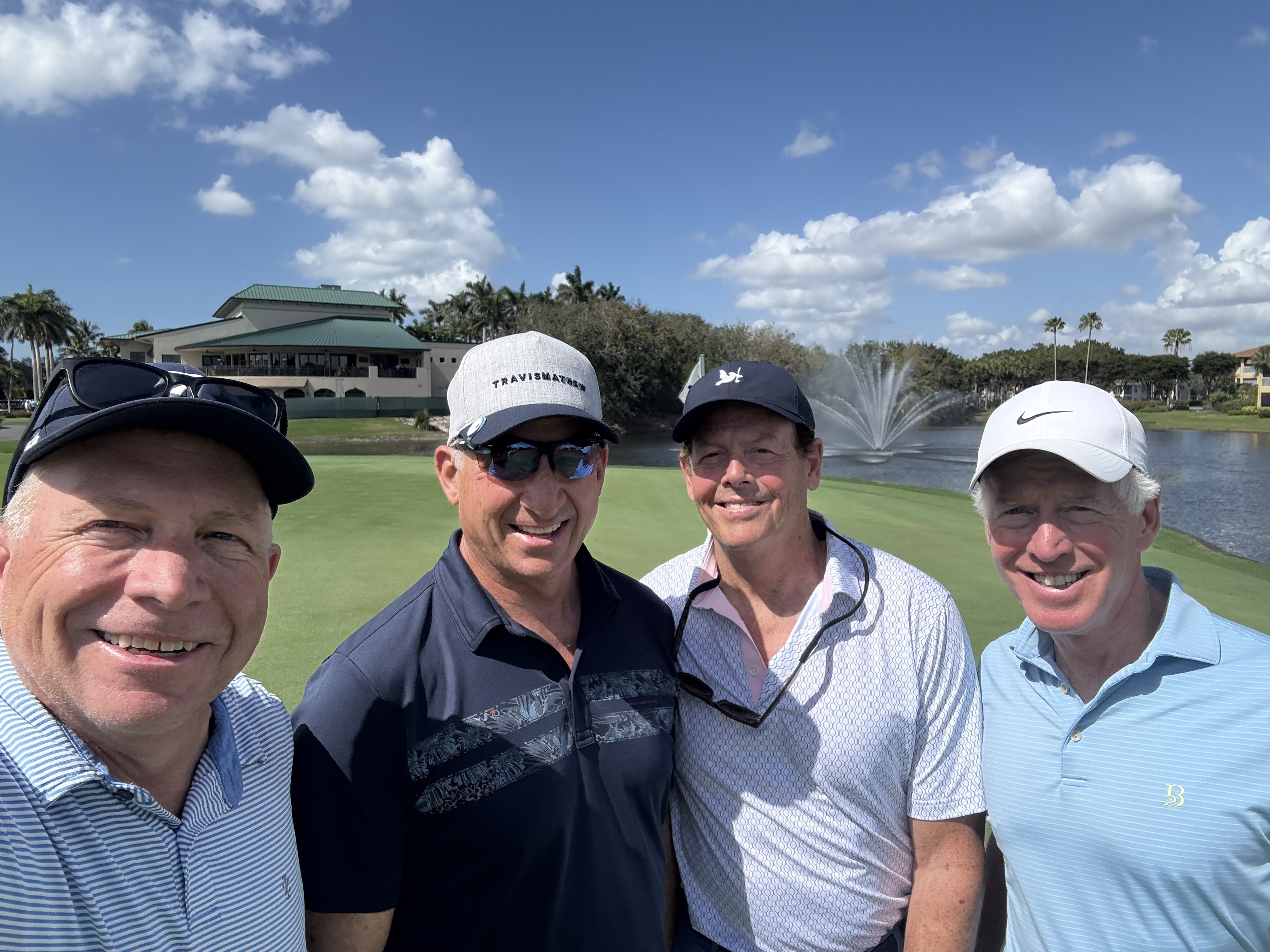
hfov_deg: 73.9
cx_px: 635
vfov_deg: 58.9
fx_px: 844
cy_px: 476
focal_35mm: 23
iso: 40
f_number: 1.9
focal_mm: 2.69
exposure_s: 1/1859
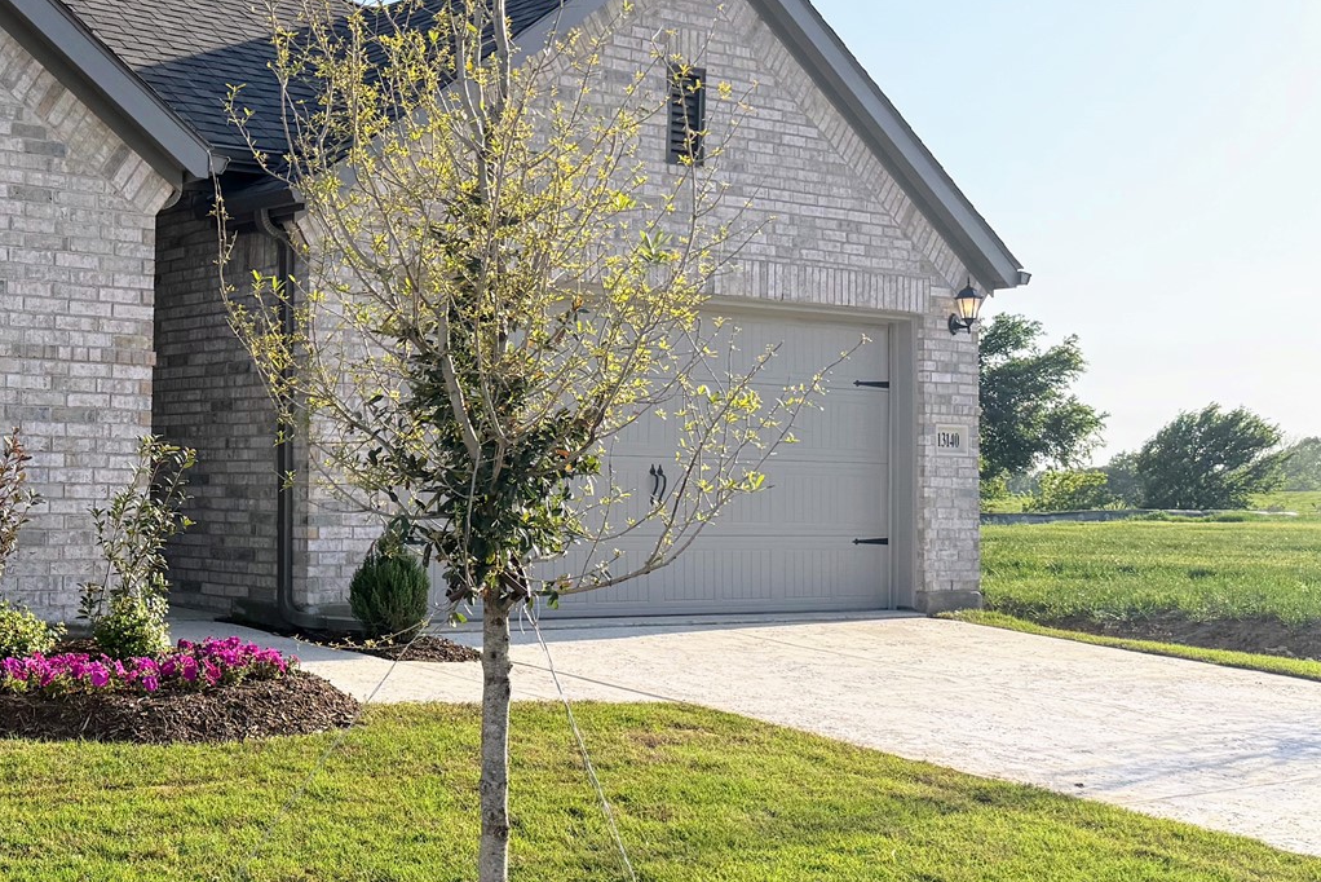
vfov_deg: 27.0
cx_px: 102
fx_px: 1835
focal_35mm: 50
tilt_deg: +2.3
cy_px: 427
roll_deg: -0.2
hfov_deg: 36.8
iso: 100
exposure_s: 1/3953
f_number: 1.78
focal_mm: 6.76
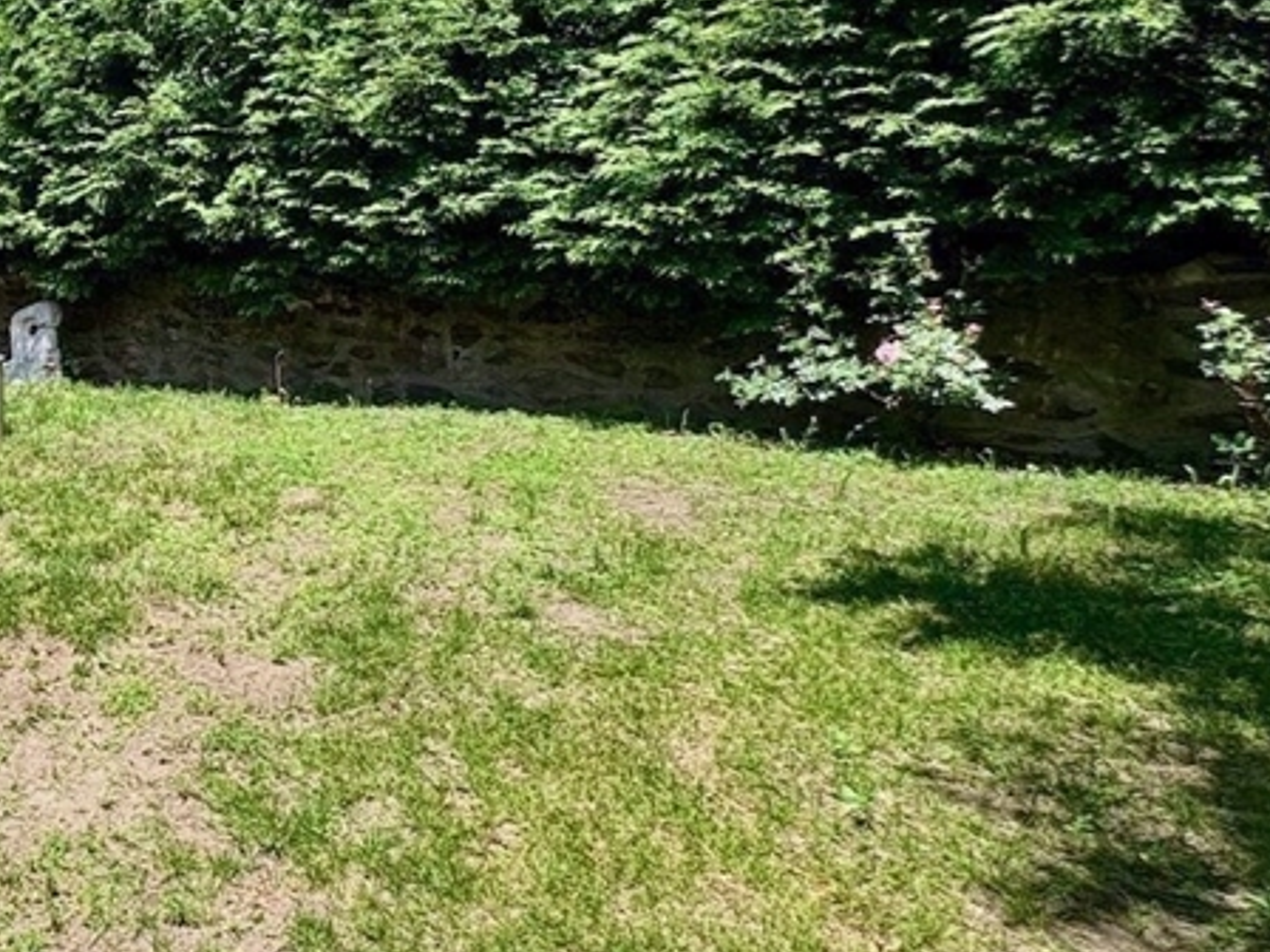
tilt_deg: -1.1
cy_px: 323
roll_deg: -0.9
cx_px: -139
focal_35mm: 32
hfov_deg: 43.4
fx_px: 1174
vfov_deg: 43.6
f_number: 2.2
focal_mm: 2.22
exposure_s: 1/910
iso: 40
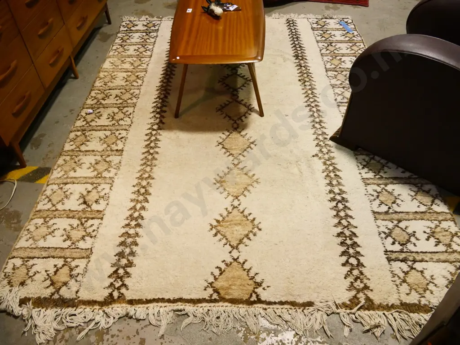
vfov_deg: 49.7
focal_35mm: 28
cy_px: 172
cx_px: 230
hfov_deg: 63.4
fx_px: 372
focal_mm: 14
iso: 3200
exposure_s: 1/160
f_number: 5.6
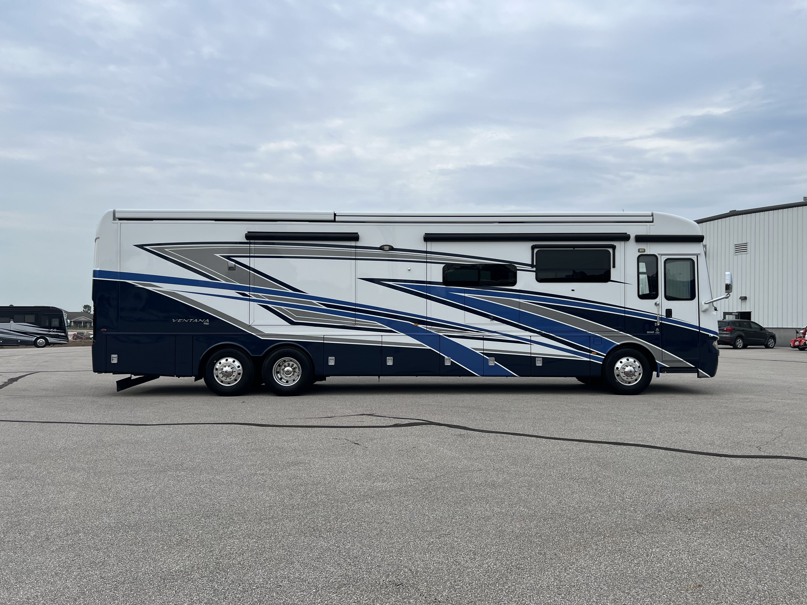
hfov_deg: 67.3
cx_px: 404
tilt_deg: +2.5
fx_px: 606
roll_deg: -1.2
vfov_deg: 53.1
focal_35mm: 26
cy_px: 302
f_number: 1.5
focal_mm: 5.7
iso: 50
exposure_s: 1/3460
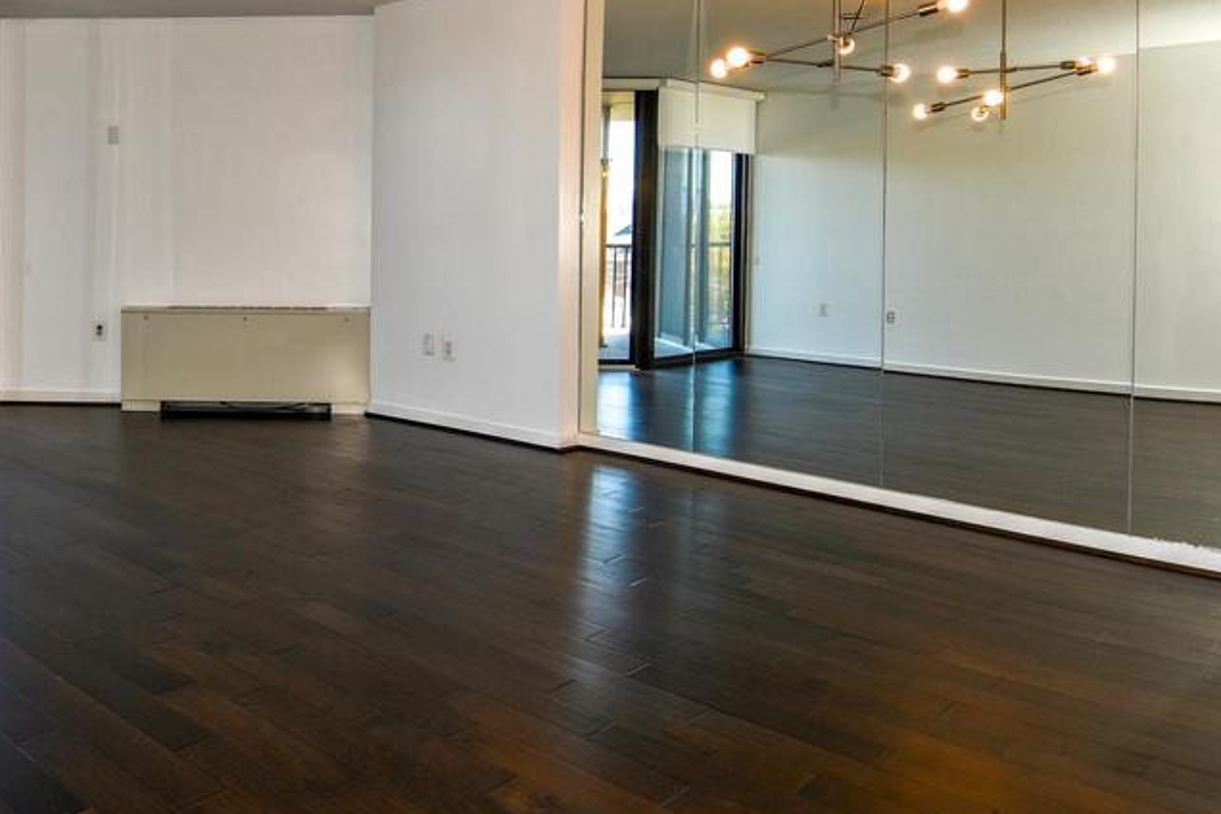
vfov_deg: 44.3
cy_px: 266
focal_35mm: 29
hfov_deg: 59.5
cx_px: 275
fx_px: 984
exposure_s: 1/80
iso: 125
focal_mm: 12
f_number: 4.5
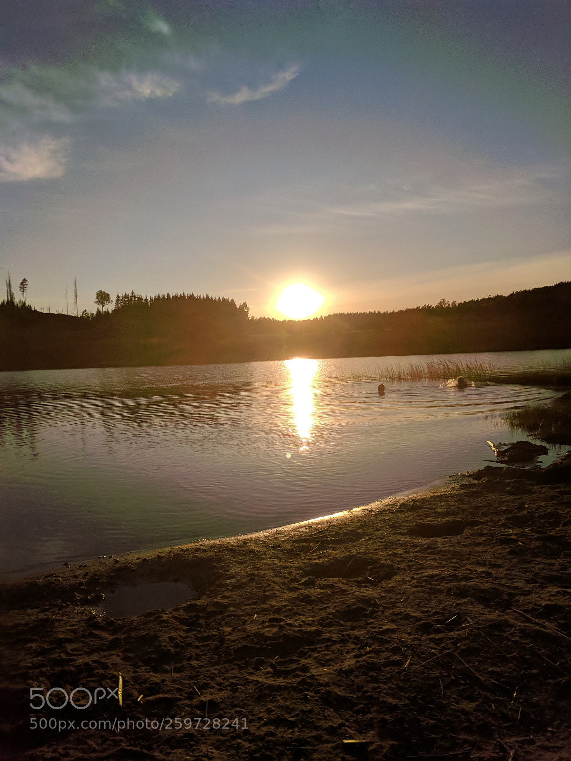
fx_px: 572
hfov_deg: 53.1
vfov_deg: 67.3
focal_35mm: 26
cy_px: 380
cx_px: 286
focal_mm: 4.67
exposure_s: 1/31250
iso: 174
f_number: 2
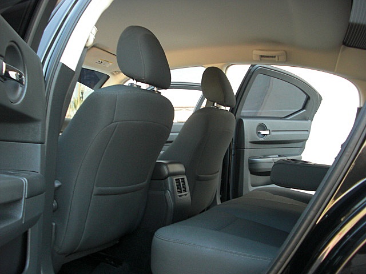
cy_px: 137
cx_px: 183
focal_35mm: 36
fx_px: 381
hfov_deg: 51.4
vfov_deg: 39.7
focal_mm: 6.3
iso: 200
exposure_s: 1/100
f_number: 2.8
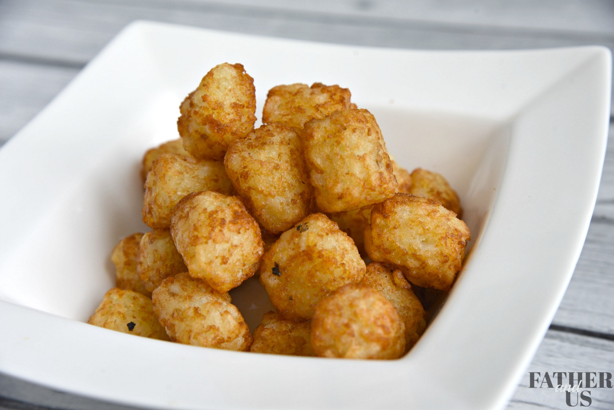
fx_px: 1450
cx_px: 307
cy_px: 205
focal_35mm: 85
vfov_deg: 16.1
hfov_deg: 23.9
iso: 250
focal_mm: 85
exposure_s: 1/60
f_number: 8
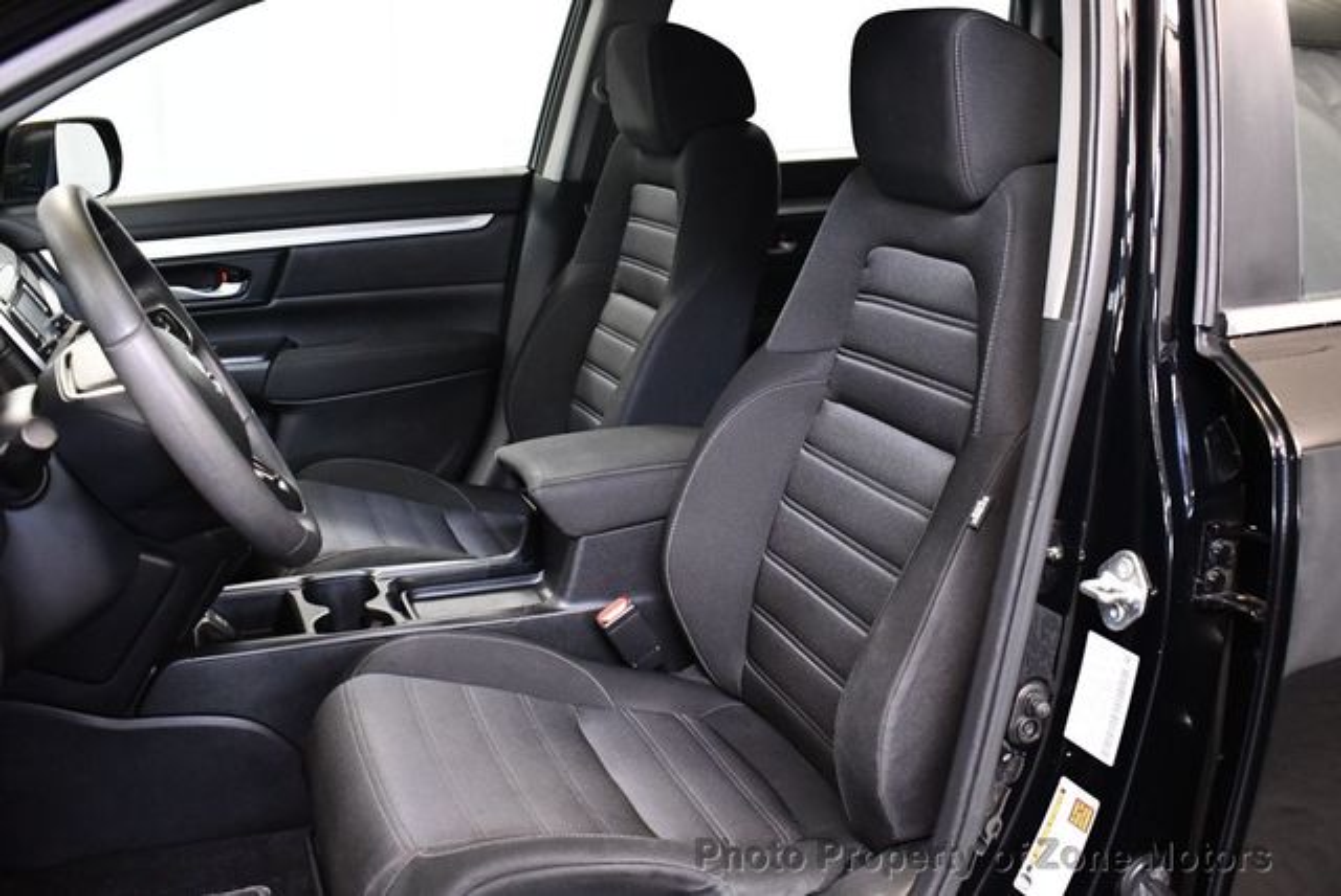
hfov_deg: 53.1
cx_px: 670
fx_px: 1342
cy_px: 448
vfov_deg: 36.9
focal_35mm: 36
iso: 3200
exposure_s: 1/100
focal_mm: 18
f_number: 3.5
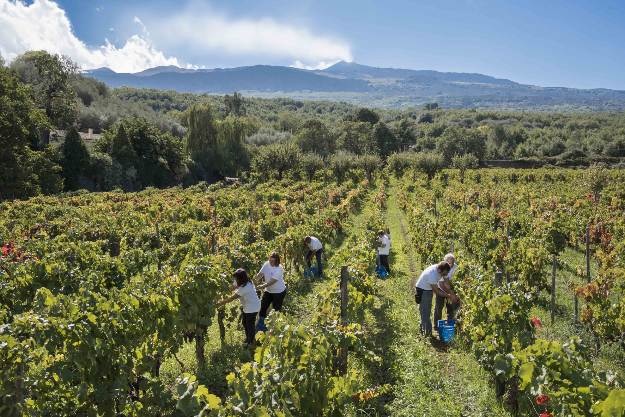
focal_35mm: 38
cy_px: 208
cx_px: 312
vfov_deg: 35.1
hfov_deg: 50.7
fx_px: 660
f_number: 14
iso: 1250
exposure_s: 1/800
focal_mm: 38
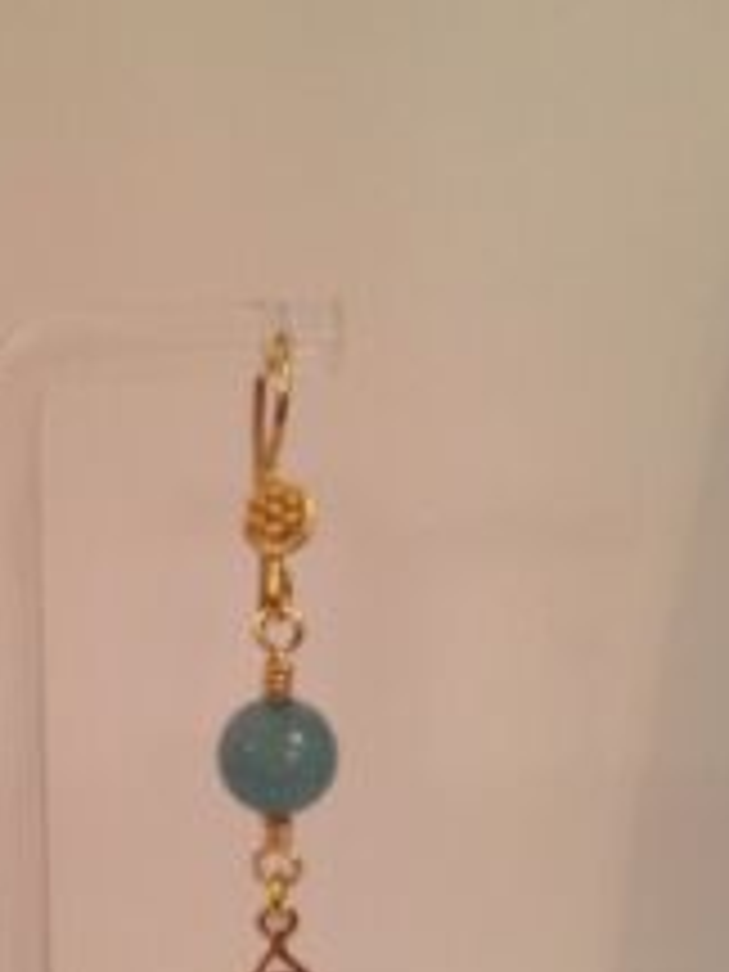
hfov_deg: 22.1
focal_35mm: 65
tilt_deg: -17.3
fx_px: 1825
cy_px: 756
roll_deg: -0.9
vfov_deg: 29.2
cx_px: 76
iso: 160
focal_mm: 4.28
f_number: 2.4
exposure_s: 1/17
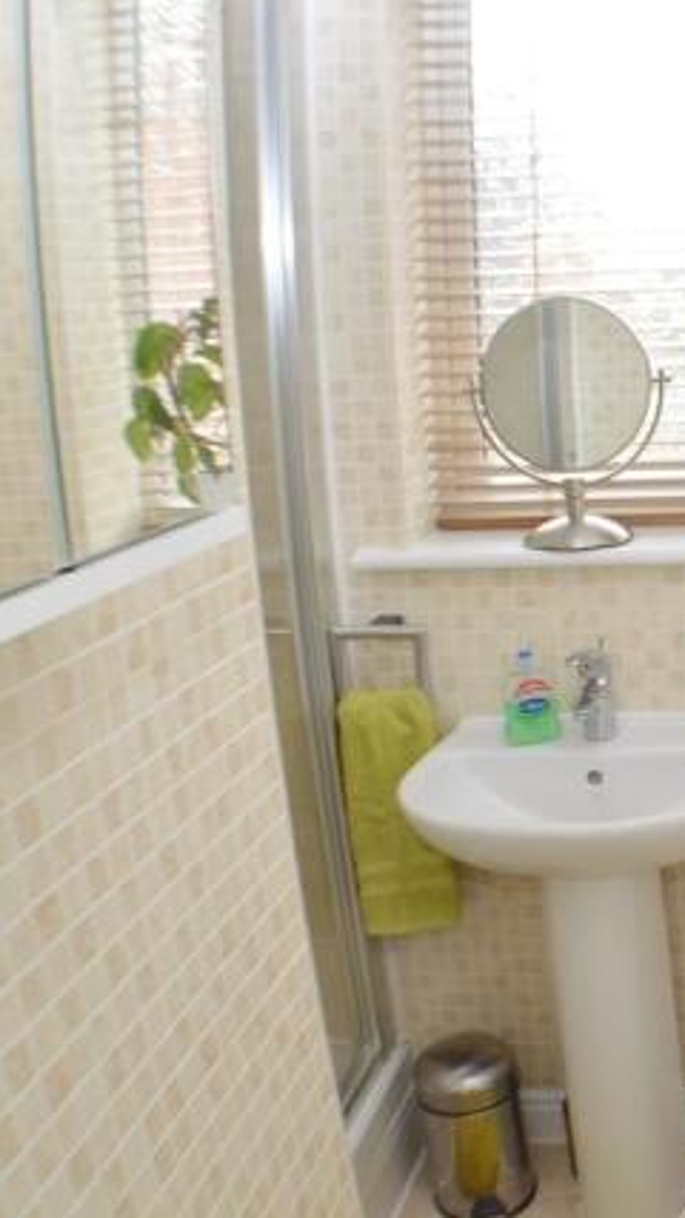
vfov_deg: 39.2
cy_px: 616
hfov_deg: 20.4
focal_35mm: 53
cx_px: 930
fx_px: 1712
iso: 200
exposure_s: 1/10
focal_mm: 22
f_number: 8
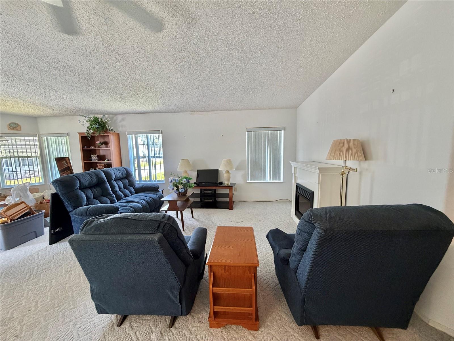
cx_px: 227
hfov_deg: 102.1
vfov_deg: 85.7
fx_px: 184
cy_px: 170
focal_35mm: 14
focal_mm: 2.22
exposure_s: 1/120
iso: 320
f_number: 2.2
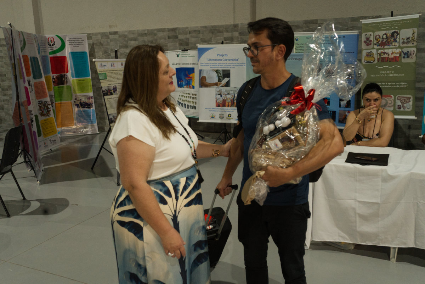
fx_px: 413
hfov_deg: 54.4
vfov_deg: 37.9
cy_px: 142
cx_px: 212
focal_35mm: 35
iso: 6400
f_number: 5.6
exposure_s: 1/80
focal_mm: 35
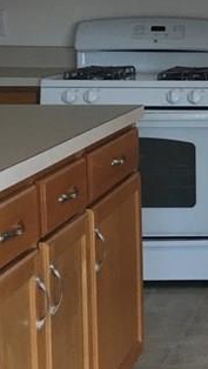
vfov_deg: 20.7
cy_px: 128
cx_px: 412
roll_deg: -0.3
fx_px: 1008
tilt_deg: -8.3
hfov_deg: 10.8
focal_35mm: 103
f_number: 2.2
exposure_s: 1/30
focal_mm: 4.15
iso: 32
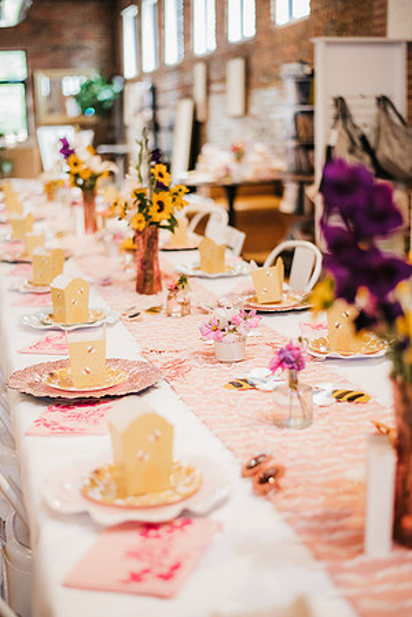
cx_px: 206
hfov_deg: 27.0
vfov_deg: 39.6
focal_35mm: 50
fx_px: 858
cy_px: 308
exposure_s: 1/200
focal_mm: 50
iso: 2000
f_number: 2
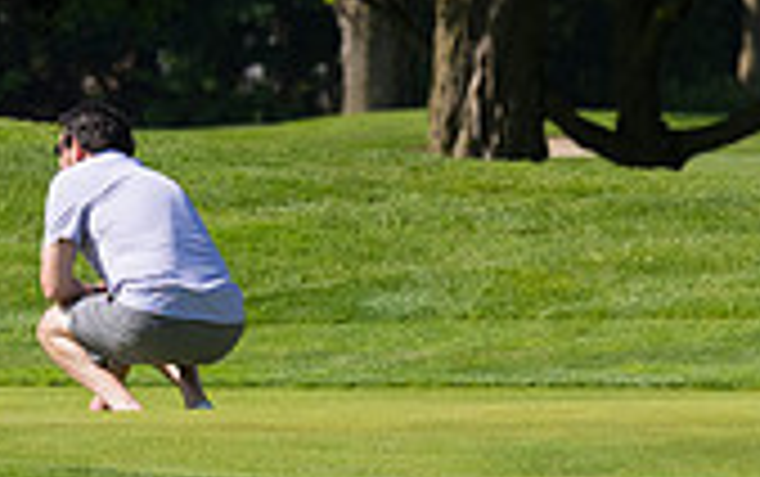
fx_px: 21687
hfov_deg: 2.0
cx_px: -162
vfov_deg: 1.3
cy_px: 68
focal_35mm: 1046
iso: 320
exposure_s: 1/1600
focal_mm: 200
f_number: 5.6
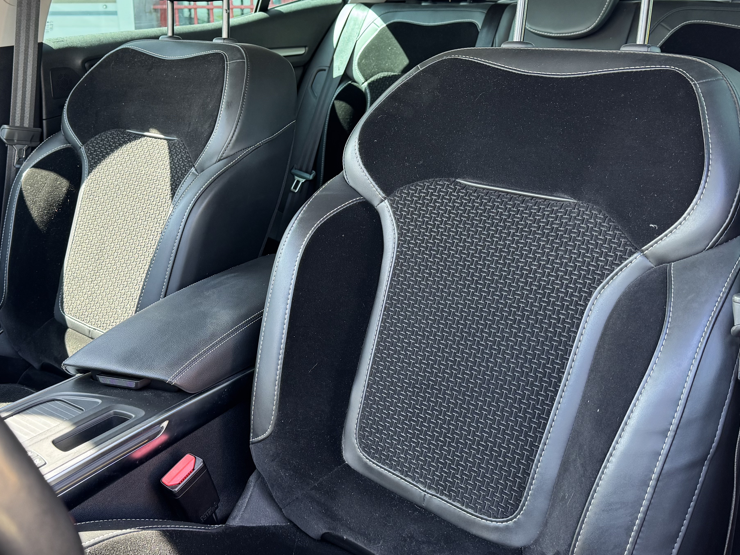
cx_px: 310
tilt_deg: -13.3
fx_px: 812
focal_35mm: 38
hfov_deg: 48.8
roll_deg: +1.3
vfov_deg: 37.4
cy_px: 194
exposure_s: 1/121
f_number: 1.78
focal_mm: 6.76
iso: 125
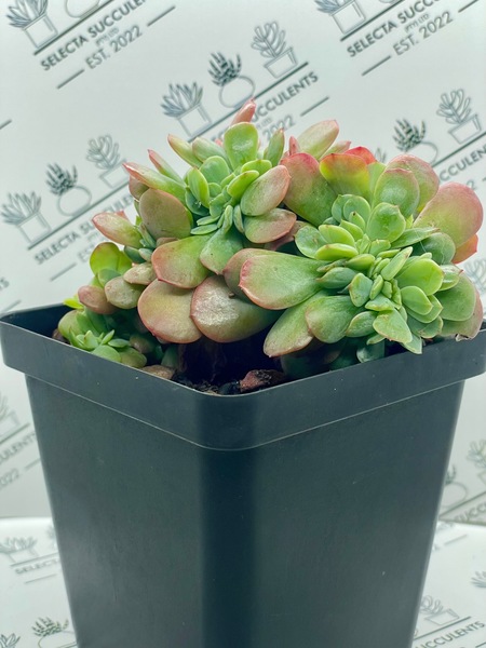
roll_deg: +0.3
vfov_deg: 36.8
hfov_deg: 28.0
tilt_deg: -11.4
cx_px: 243
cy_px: 324
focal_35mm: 52
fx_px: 973
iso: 25
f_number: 2
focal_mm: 6
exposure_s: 1/186
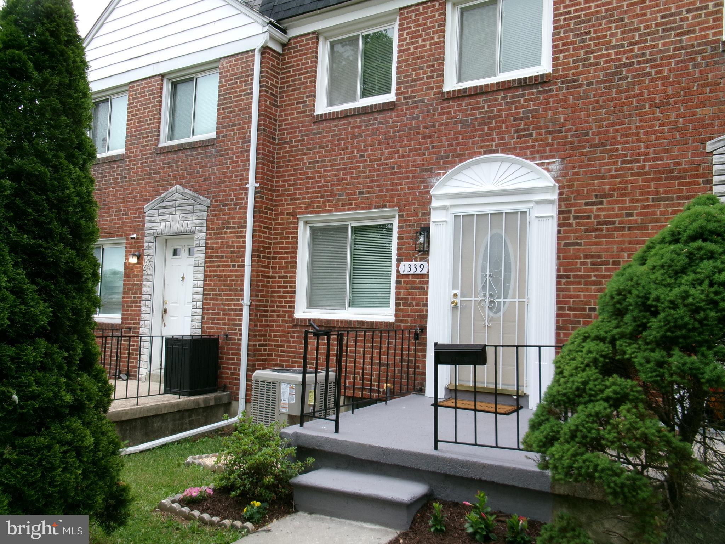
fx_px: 586
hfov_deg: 63.4
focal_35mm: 28
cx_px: 362
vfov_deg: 49.7
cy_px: 272
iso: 100
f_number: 3.9
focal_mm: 5.1
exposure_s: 1/150
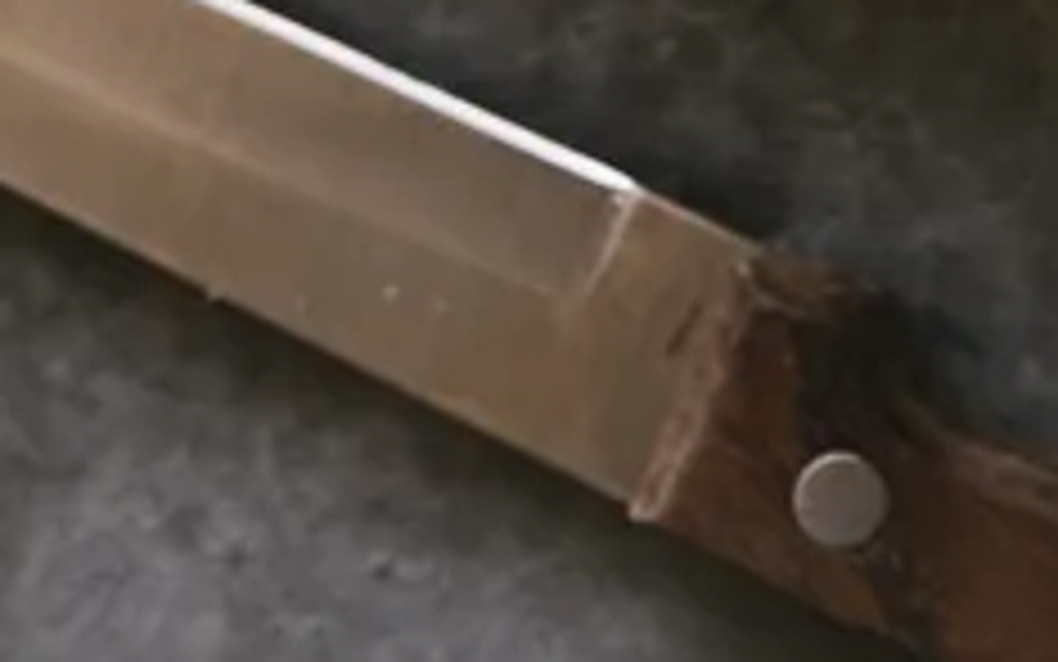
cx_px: 1661
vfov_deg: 7.7
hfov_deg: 12.0
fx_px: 4759
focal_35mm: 165
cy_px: -597
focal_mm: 38
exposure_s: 1/80
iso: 400
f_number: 5.6
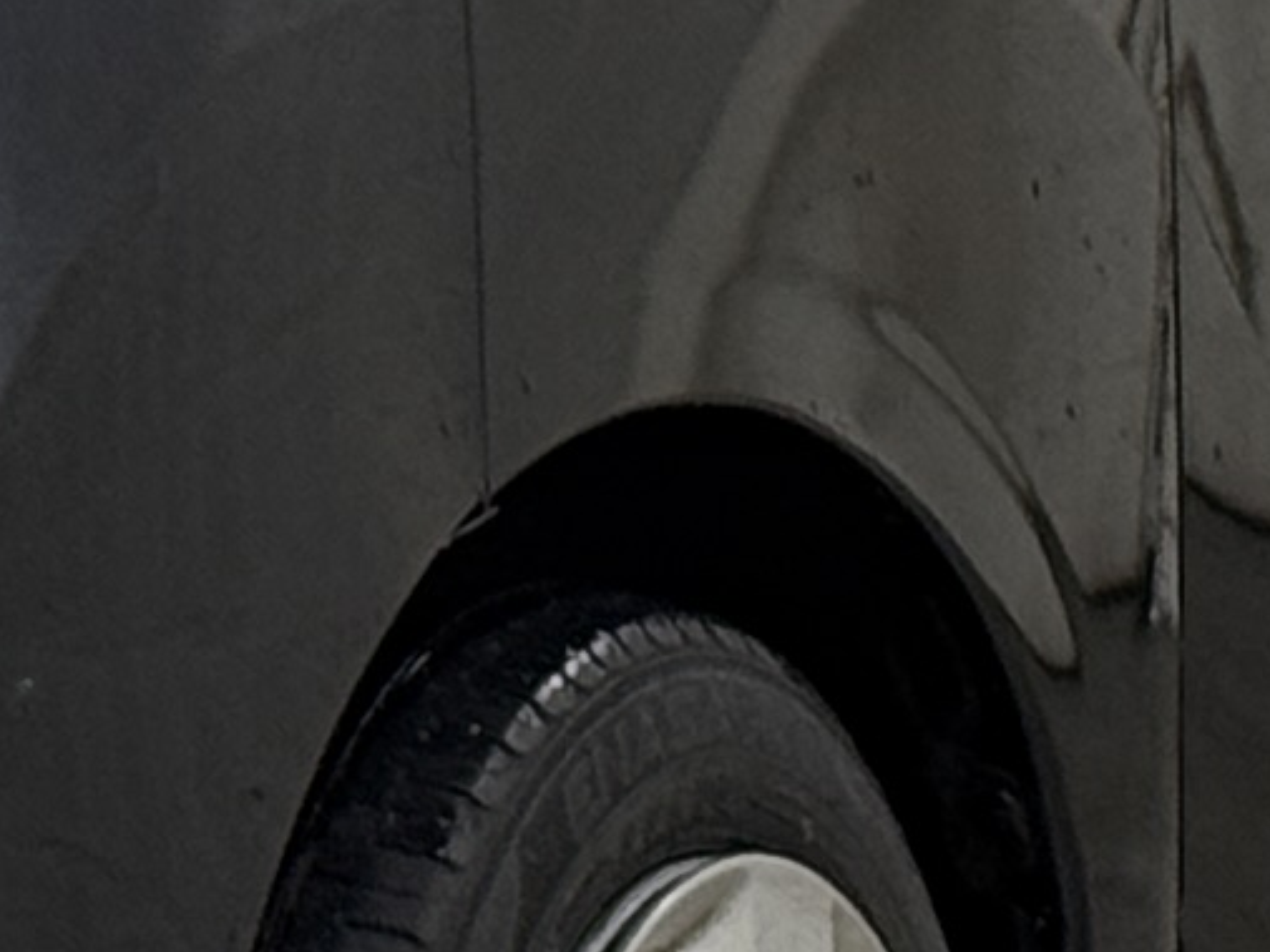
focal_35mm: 383
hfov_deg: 5.2
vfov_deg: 3.9
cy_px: -510
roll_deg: +0.2
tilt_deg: +0.4
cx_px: -307
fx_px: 14055
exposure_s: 1/60
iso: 125
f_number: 1.78
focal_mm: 6.76
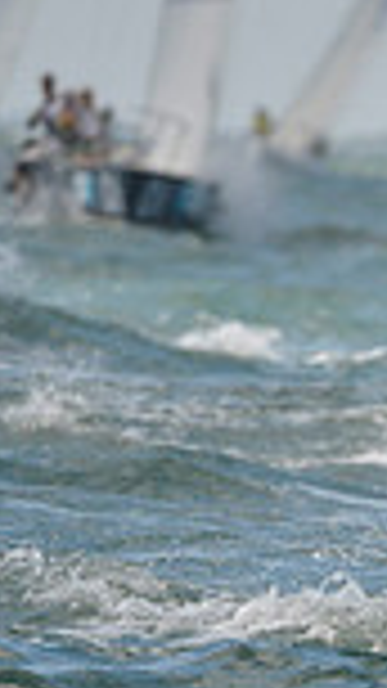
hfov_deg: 1.0
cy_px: 142
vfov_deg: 1.8
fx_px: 22470
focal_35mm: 1231
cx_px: 1282
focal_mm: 310
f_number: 7.1
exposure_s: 1/1250
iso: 280
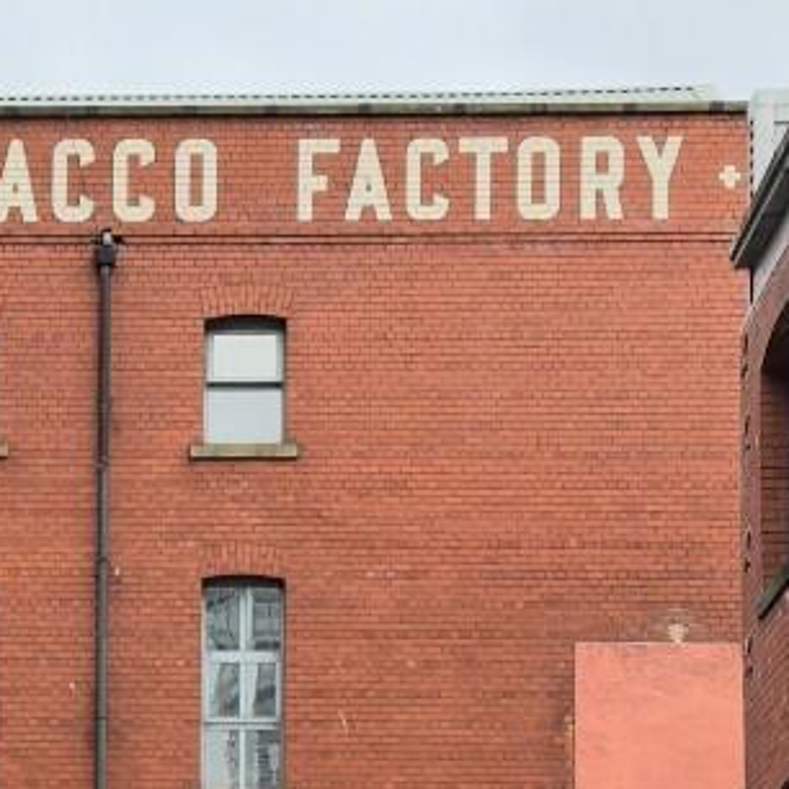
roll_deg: +0.2
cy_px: 719
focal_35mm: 142
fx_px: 3662
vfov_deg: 12.2
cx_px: -95
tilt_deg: +8.6
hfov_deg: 12.1
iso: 64
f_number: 1.78
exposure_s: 1/331
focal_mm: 6.76
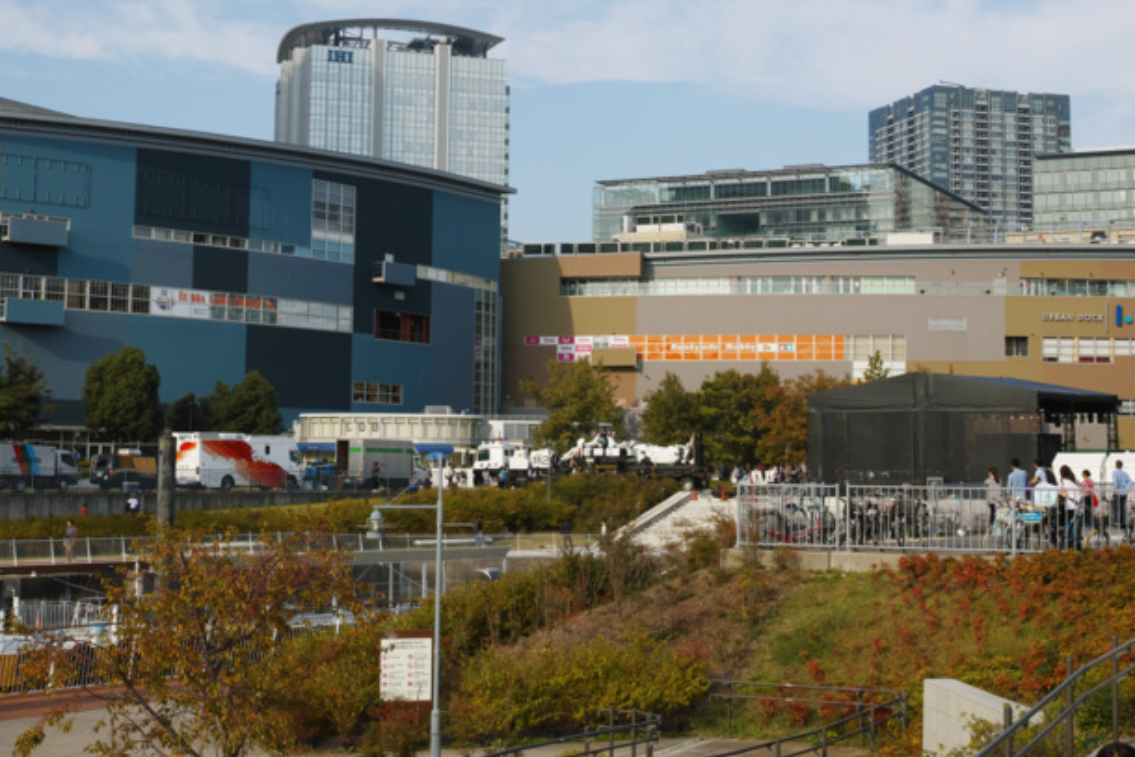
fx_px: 1860
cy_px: 271
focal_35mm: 59
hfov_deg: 33.9
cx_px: 558
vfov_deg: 22.9
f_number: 7.1
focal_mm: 30
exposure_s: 1/320
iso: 100
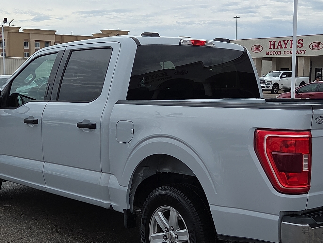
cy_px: 147
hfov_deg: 32.6
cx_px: 192
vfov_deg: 24.8
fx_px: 551
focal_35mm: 59
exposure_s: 1/3333
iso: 76
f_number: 1.8
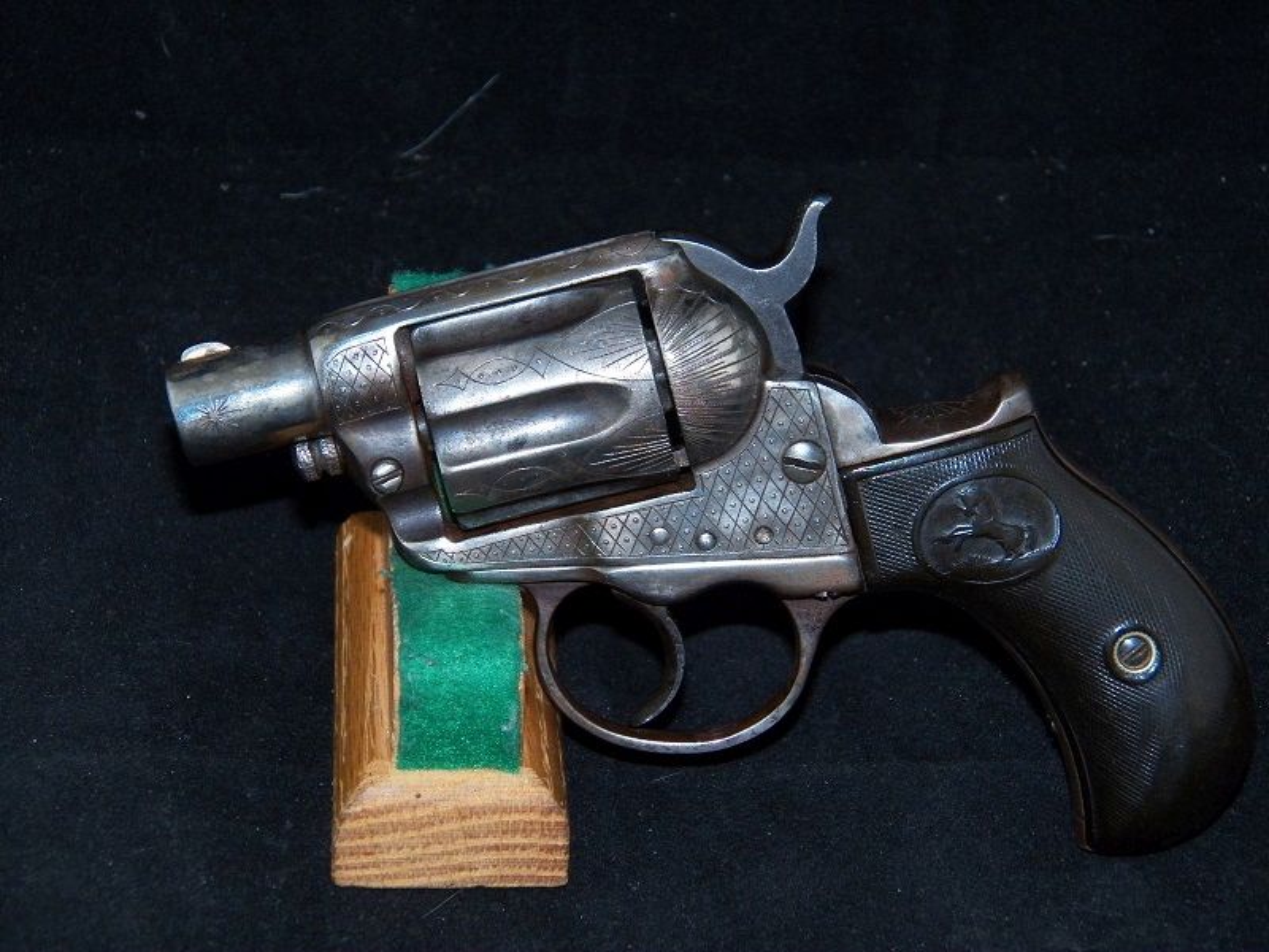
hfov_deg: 19.4
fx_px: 3703
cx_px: 634
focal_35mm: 101
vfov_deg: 14.6
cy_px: 476
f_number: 3.6
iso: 400
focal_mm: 17.1
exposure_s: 1/50
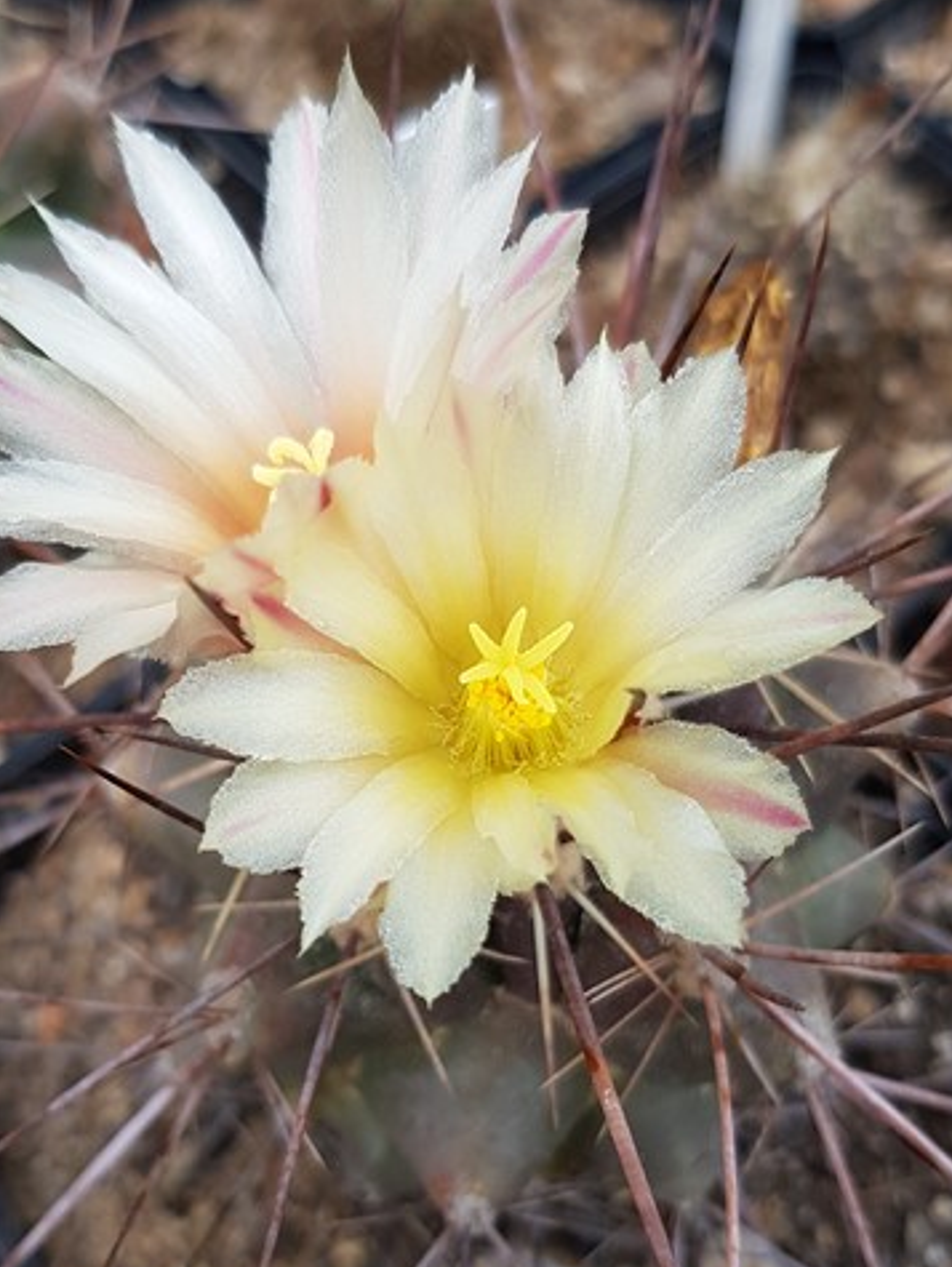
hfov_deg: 34.3
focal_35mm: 42
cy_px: 704
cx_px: 405
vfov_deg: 44.7
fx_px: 1538
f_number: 1.7
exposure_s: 1/486
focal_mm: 4.2
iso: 40
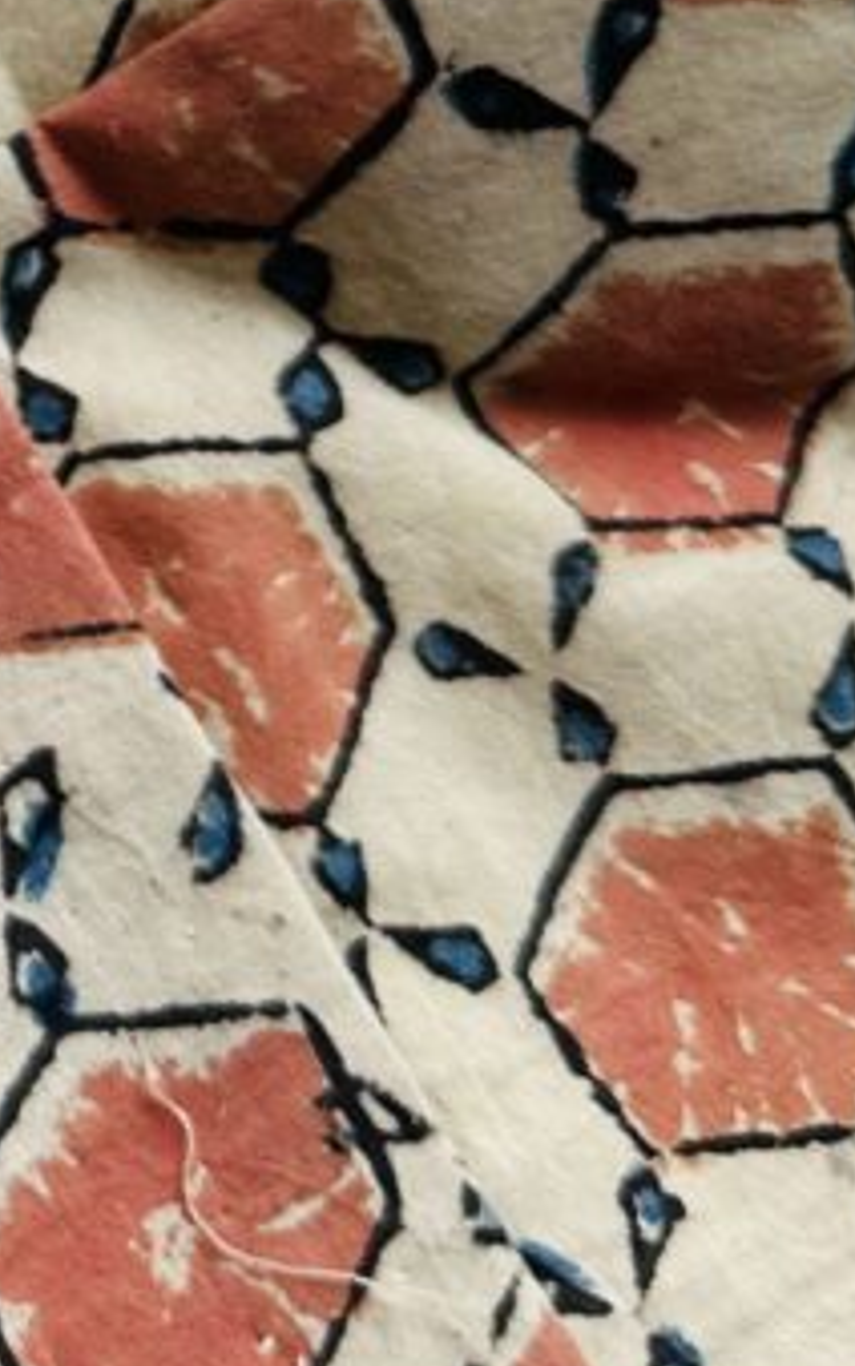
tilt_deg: -64.2
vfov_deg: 22.1
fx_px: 3354
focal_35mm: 90
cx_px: -831
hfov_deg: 12.8
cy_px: -32
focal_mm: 6.86
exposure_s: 1/2882
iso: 80
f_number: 1.78
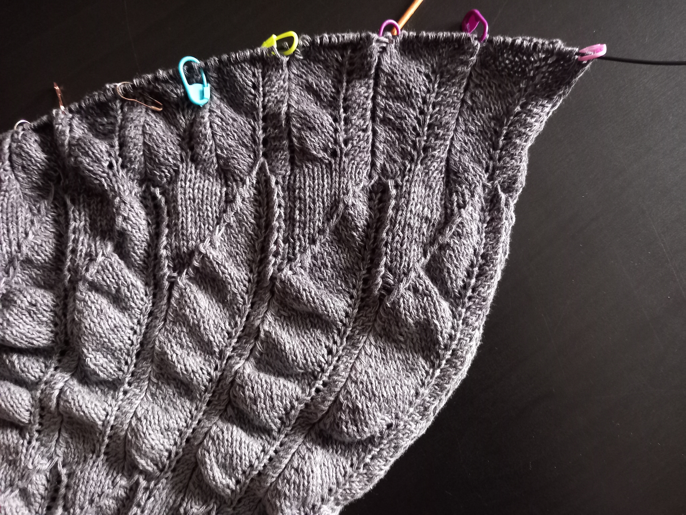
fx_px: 535
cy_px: 258
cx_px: 343
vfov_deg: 51.4
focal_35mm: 27
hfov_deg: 65.3
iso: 640
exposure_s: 1/20
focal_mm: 4
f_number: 1.8
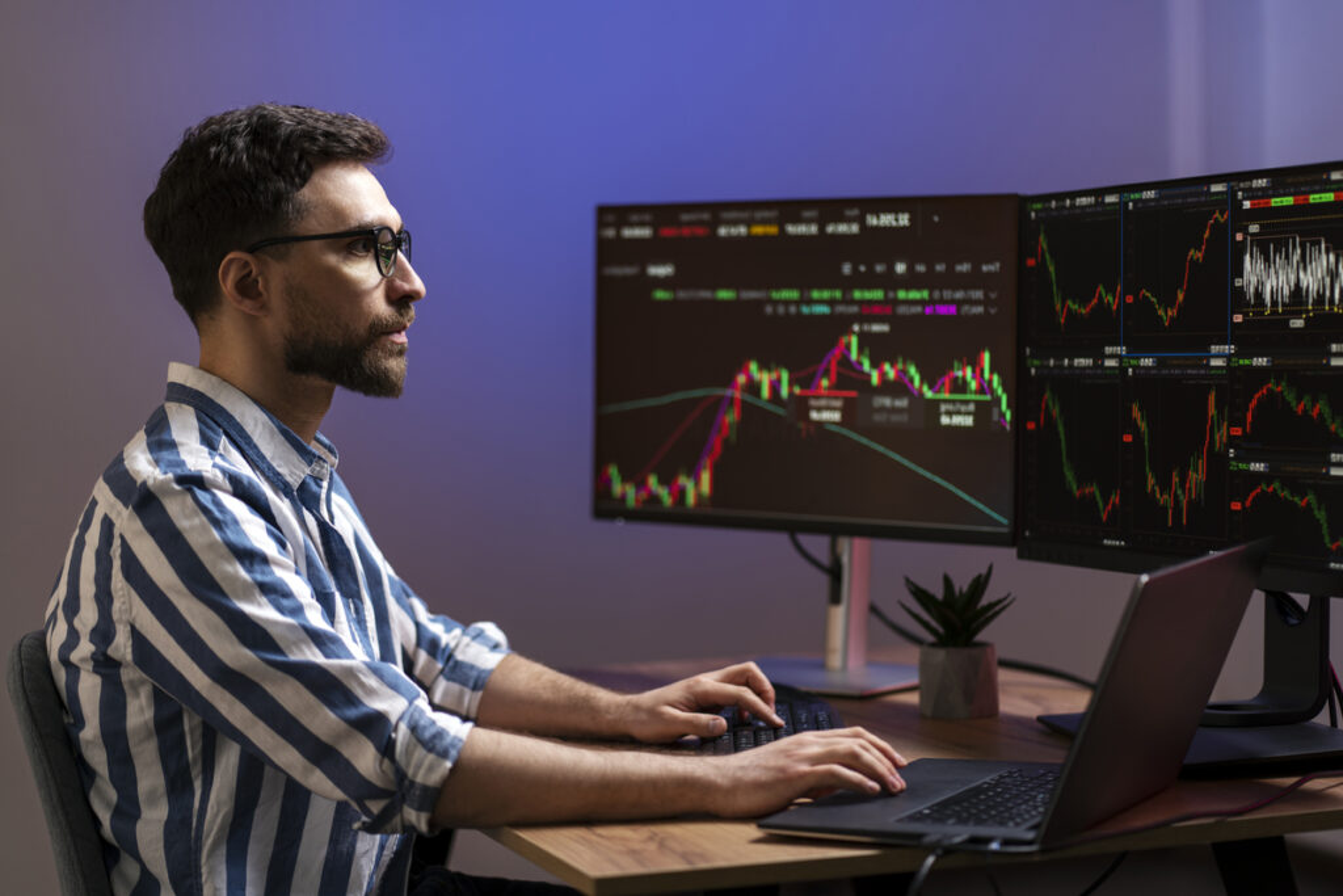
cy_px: 448
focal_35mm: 85
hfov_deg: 23.9
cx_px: 672
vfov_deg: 16.1
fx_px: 3171
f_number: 1.8
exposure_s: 1/50
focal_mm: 85
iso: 64
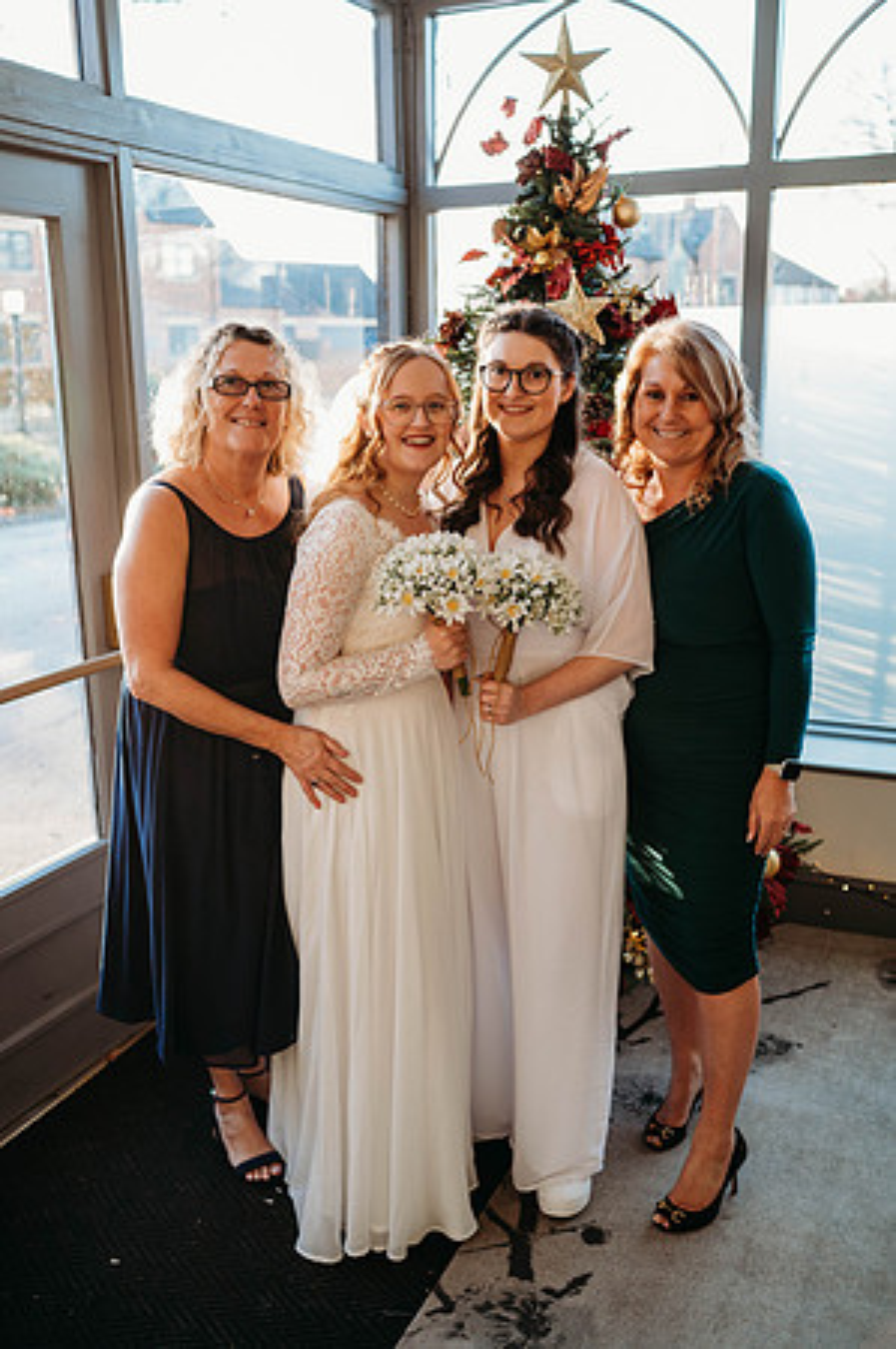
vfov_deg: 54.5
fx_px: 1310
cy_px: 674
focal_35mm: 35
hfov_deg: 37.8
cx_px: 448
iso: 640
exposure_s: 1/200
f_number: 2.5
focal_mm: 35
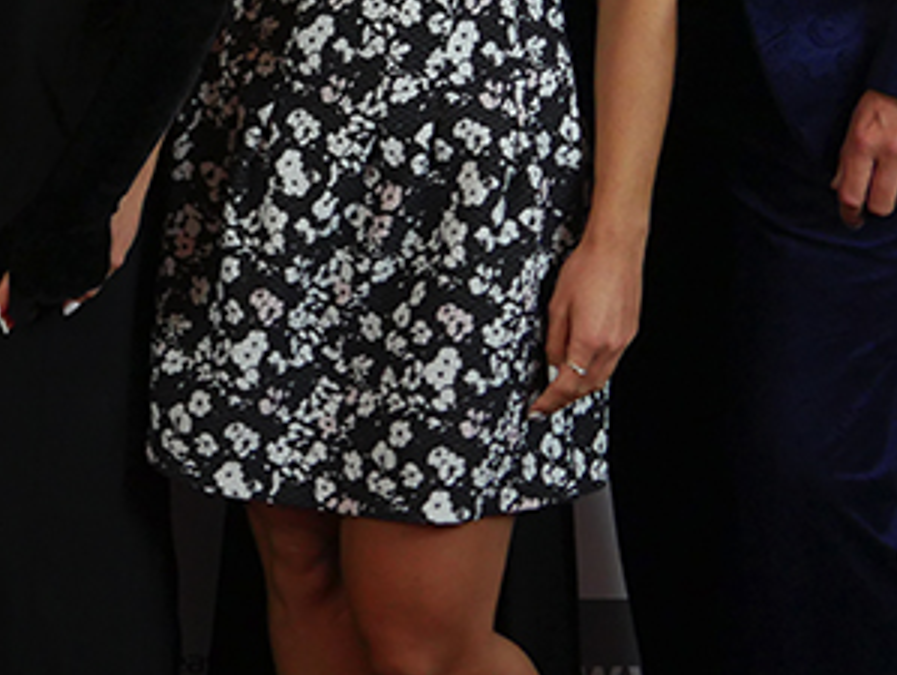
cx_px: -228
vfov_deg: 13.4
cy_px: -178
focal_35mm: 107
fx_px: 2776
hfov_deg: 17.4
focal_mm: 20
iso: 1600
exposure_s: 1/60
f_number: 4.2
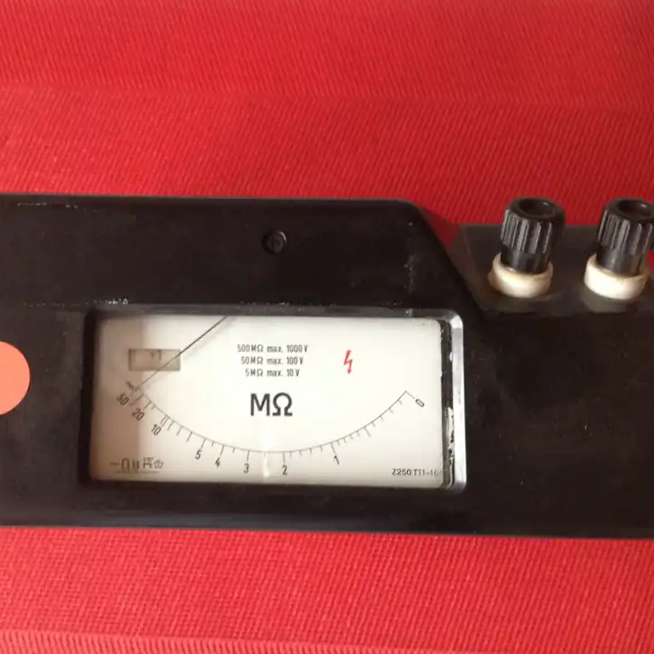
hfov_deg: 39.0
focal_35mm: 43
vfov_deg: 39.2
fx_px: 919
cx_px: 258
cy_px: 338
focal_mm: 4.28
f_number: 2.4
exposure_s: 1/15
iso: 160
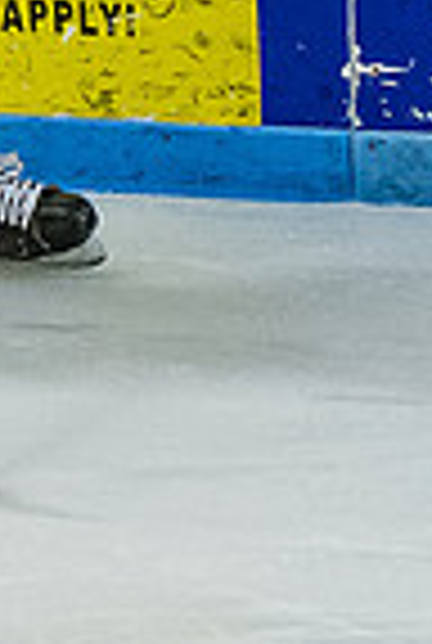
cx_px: -291
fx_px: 14509
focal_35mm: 810
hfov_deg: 1.7
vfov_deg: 2.5
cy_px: -268
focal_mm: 78
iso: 2500
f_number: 3.5
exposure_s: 1/800
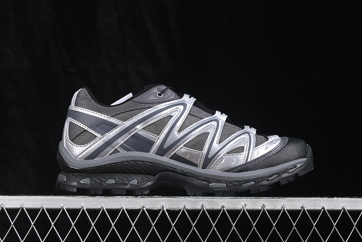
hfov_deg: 27.0
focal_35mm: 75
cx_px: 181
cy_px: 121
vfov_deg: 18.2
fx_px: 754
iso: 160
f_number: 6.3
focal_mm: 50
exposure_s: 1/60
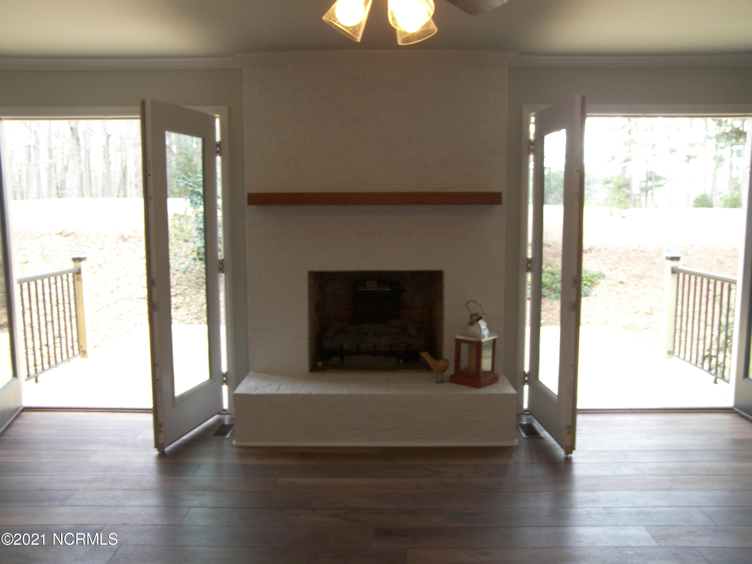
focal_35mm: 30
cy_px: 282
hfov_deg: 60.0
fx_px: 652
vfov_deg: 46.8
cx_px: 376
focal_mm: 6.3
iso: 100
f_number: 3.2
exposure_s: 1/20
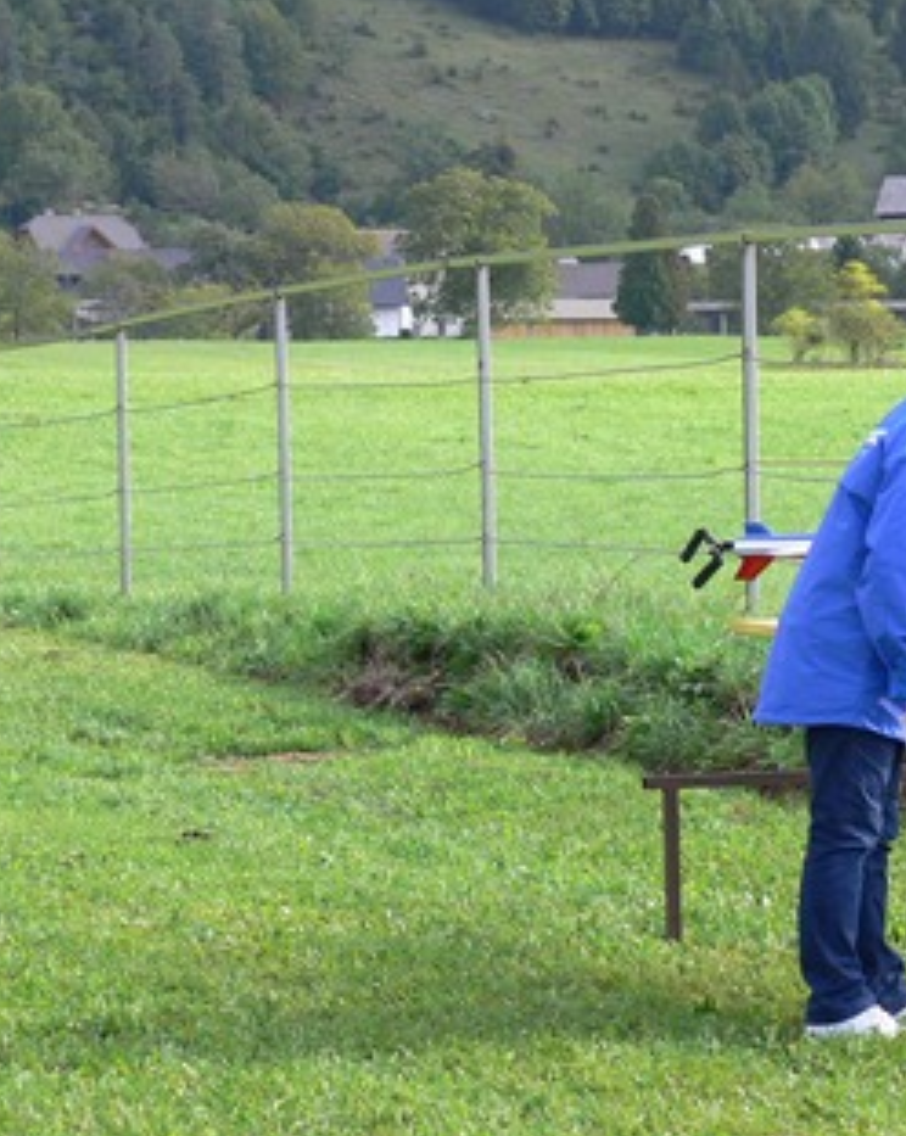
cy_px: 548
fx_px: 5944
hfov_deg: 8.7
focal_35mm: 177
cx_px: 409
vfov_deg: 10.9
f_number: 5
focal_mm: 18.6
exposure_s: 1/125
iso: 80
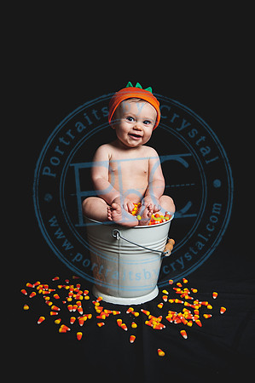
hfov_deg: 30.4
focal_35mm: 44
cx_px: 128
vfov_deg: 44.5
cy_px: 192
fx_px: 469
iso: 200
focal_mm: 44
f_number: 2.8
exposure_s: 1/200
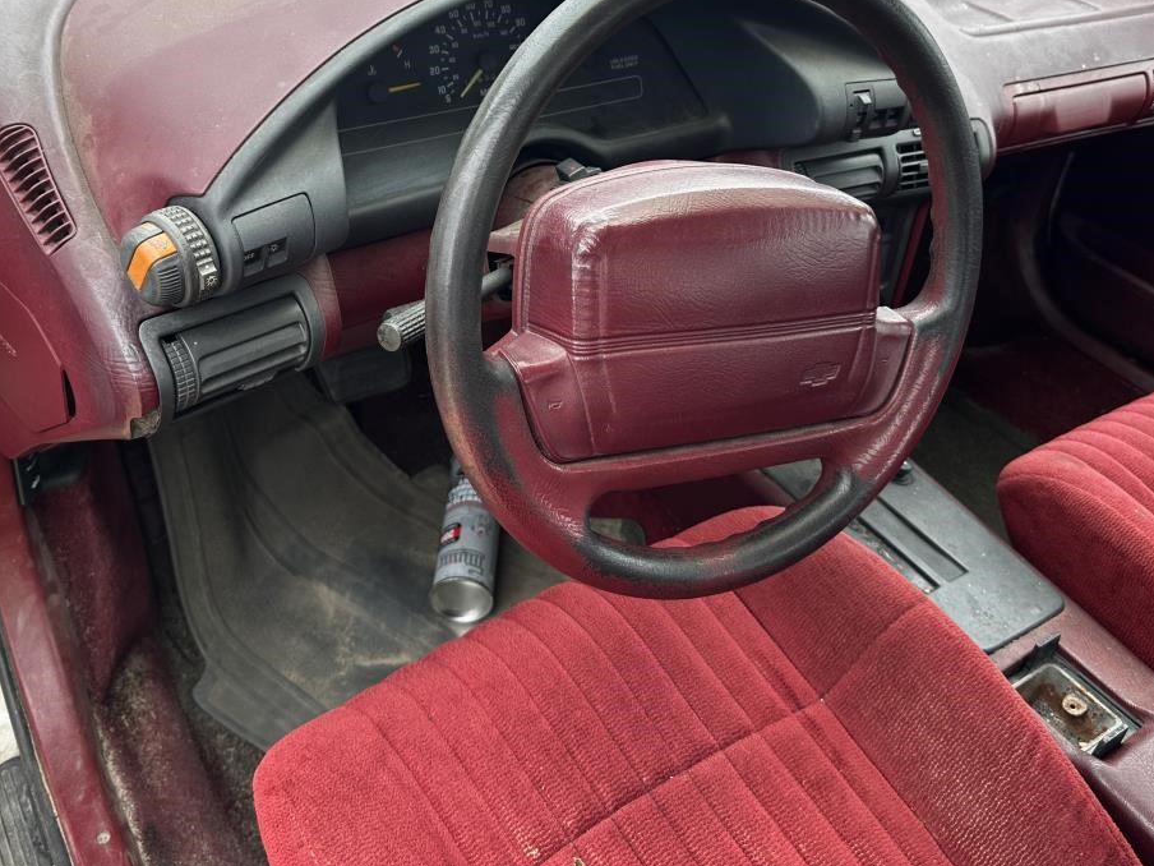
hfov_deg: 53.9
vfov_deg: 41.0
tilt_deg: -28.7
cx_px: 530
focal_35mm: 34
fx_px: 1133
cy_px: 259
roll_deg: -6.6
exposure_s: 1/121
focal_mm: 6.86
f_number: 1.78
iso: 64
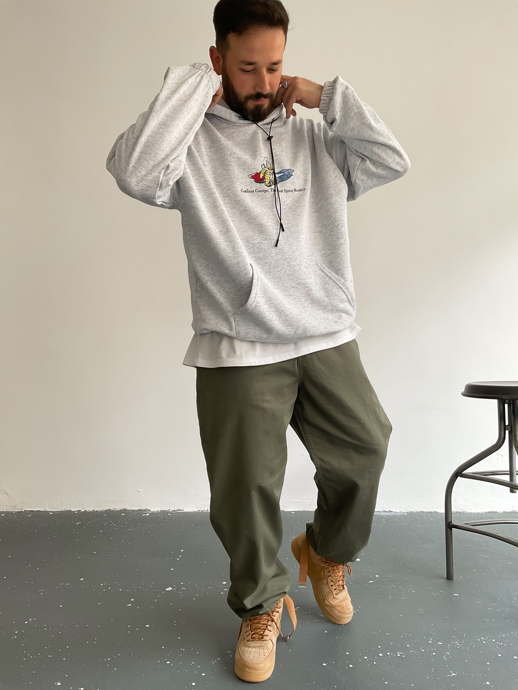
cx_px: 259
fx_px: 579
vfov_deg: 61.7
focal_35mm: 29
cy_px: 345
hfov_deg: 48.2
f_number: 1.8
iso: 40
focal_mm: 3
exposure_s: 1/120
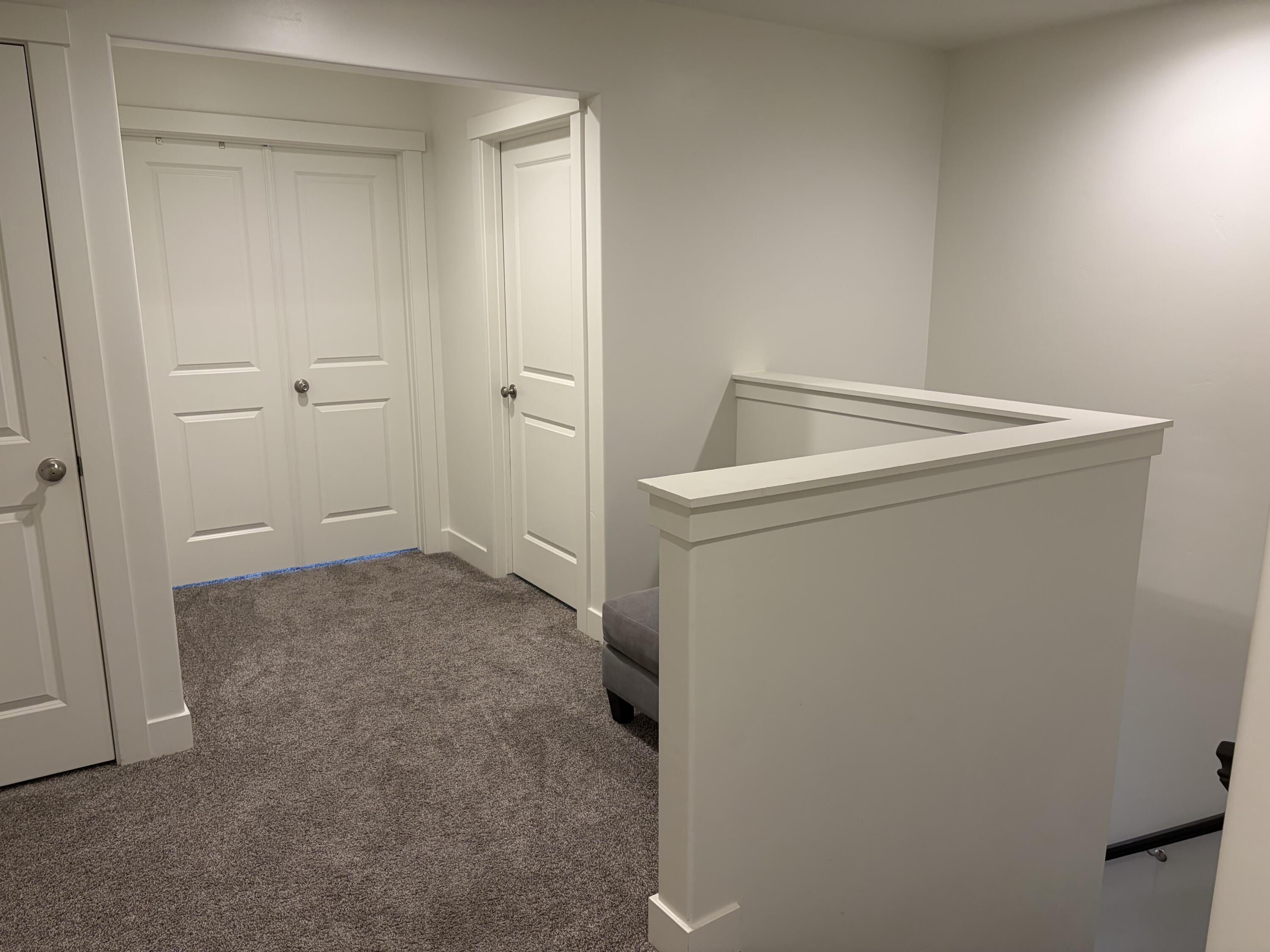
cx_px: 635
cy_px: 476
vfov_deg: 53.1
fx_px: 954
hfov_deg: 67.3
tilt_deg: -13.0
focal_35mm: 26
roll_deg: +0.7
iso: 125
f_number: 1.6
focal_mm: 5.96
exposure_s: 1/60
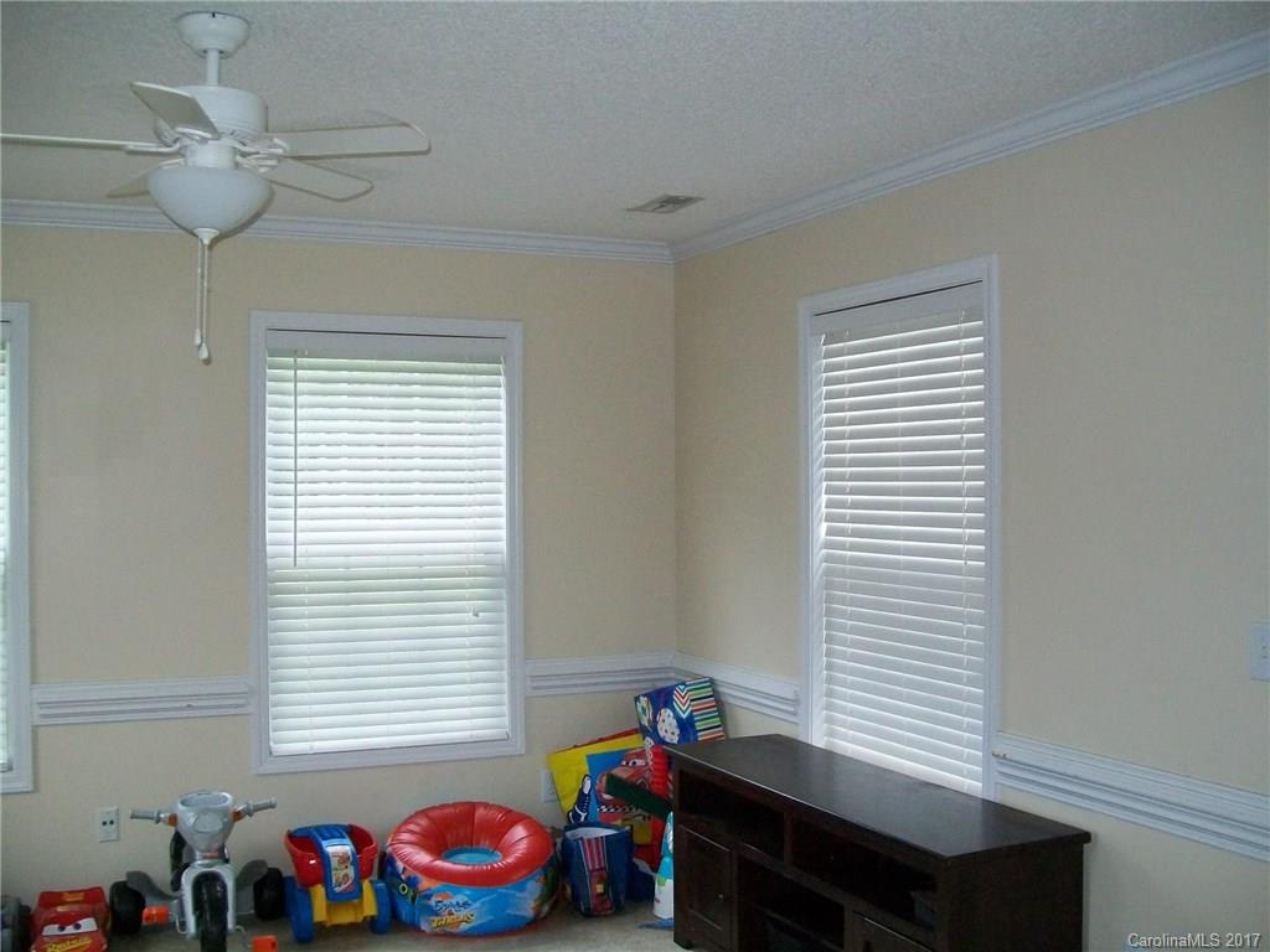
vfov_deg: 39.7
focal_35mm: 36
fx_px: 1321
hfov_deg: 51.4
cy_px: 476
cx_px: 635
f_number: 2.7
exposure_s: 1/100
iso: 160
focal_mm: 6
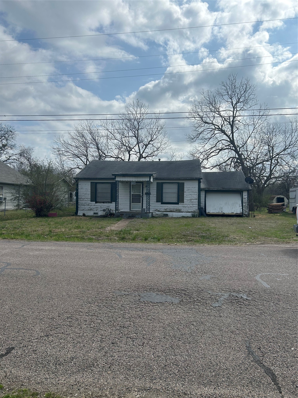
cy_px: 199
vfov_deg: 67.3
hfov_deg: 53.1
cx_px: 149
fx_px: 298
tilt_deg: -0.9
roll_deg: -1.5
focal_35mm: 26
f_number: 1.5
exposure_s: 1/9434
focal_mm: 5.7
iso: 50
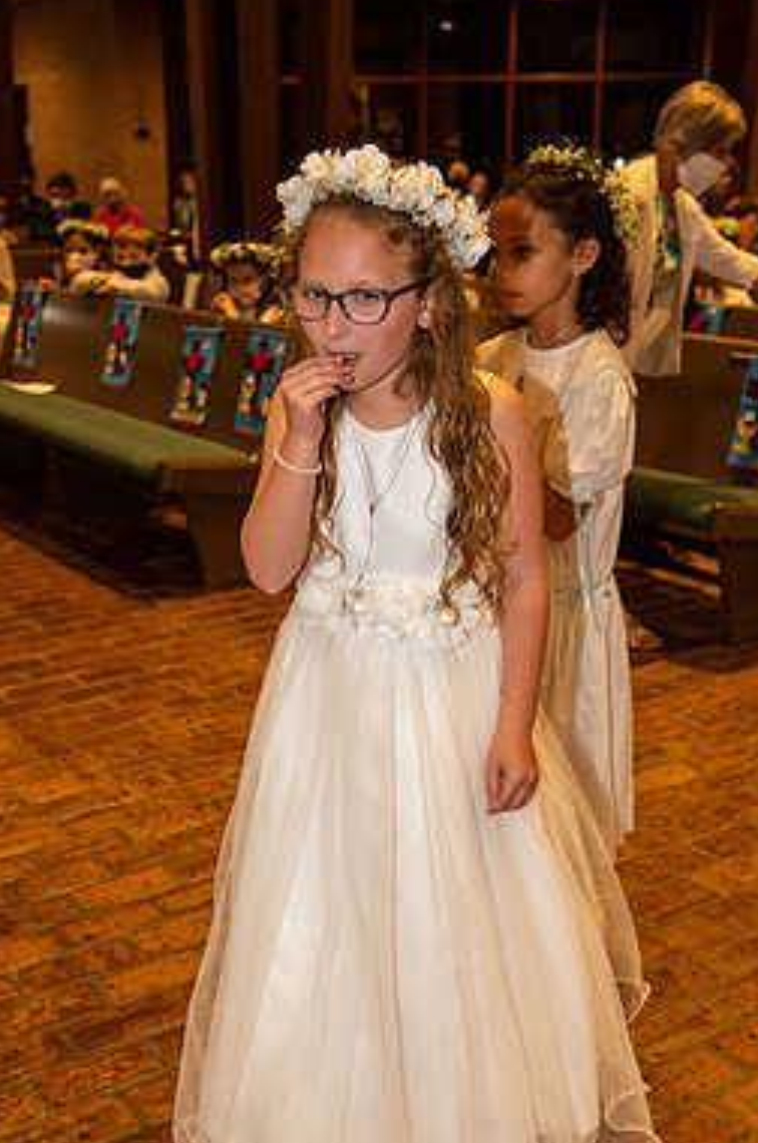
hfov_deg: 29.7
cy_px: 593
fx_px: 1426
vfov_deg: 43.7
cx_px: 347
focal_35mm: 45
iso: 1600
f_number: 5
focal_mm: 38
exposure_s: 1/125
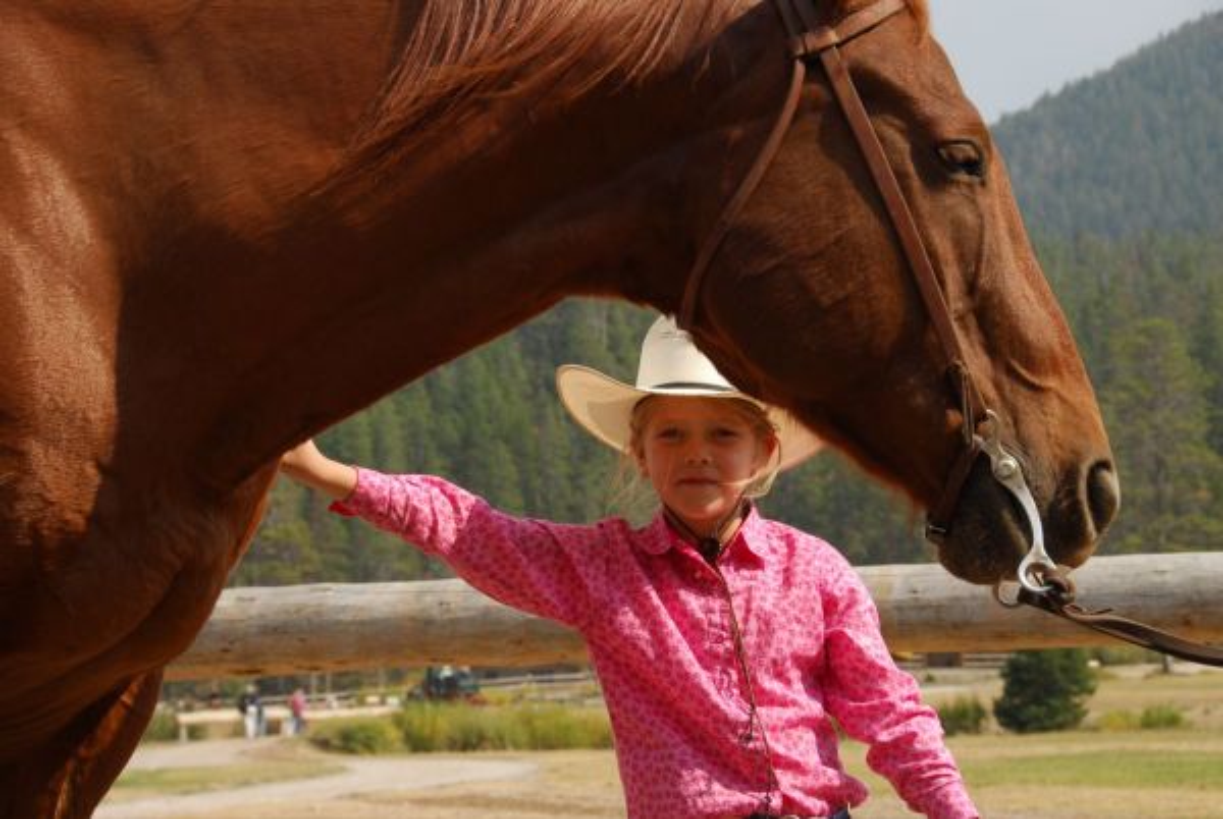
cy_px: 410
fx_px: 3317
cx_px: 612
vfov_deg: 14.1
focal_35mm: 98
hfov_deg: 20.9
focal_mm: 65
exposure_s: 1/250
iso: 200
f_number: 8
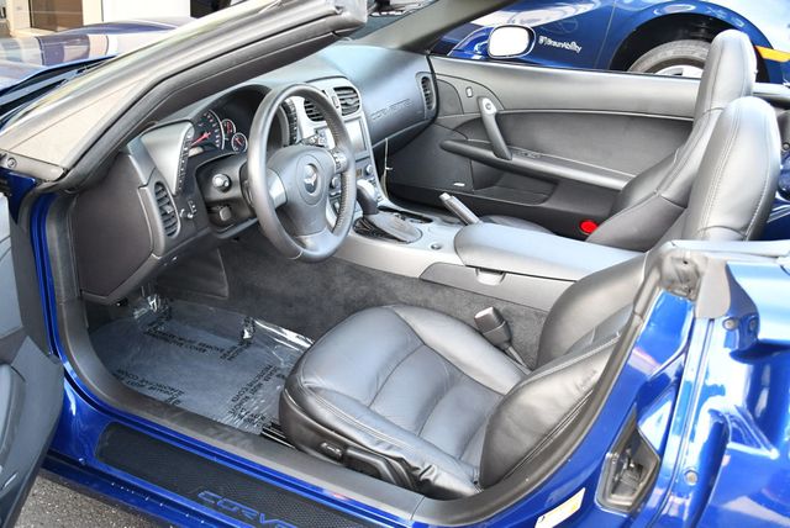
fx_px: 791
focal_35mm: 36
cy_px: 264
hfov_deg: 53.1
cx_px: 395
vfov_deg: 36.9
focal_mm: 18
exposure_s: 1/200
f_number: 3.5
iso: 800
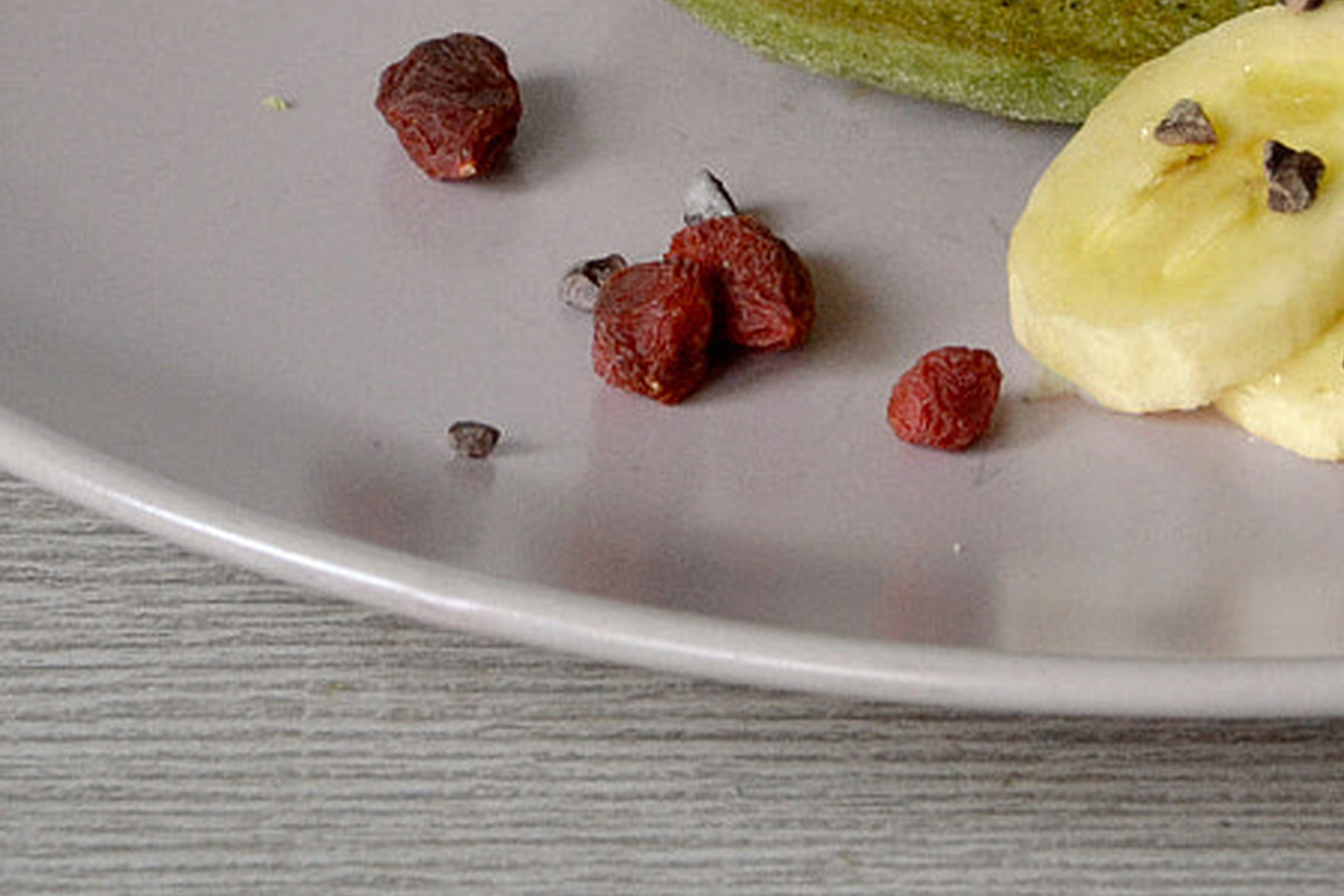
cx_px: 756
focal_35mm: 256
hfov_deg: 8.0
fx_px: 9557
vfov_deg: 5.3
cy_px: -496
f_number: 10
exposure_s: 1/10
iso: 800
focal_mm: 48
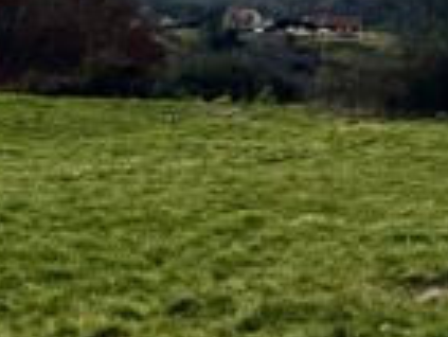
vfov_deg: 9.5
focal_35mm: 147
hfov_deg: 13.3
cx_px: 79
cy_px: -312
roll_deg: -1.4
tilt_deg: +3.1
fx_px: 1904
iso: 50
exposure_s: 1/7353
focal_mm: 5.1
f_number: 1.6
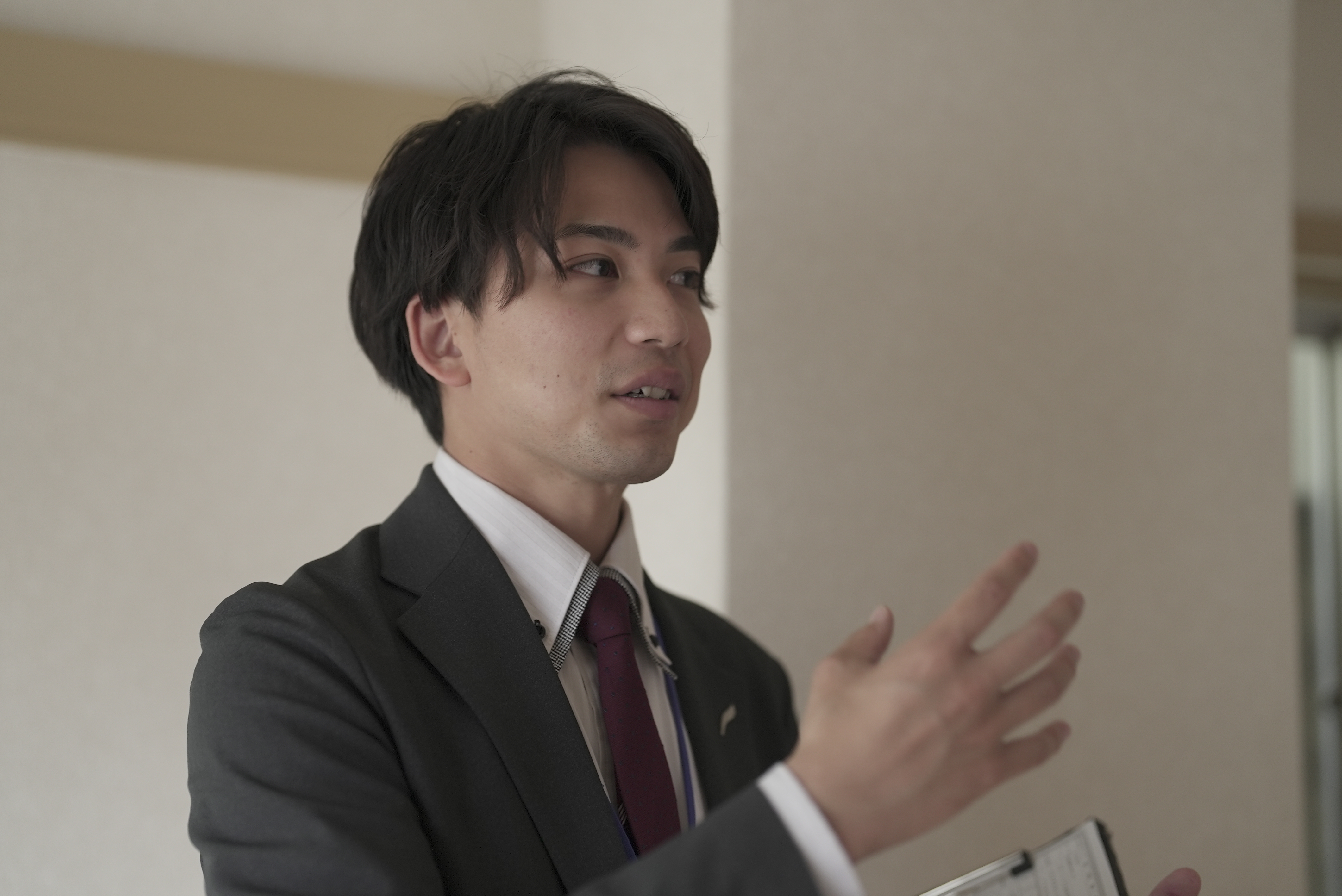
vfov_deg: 27.0
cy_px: 448
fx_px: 1865
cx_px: 671
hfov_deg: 39.6
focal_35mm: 50
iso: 800
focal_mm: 50
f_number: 1.6
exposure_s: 1/200
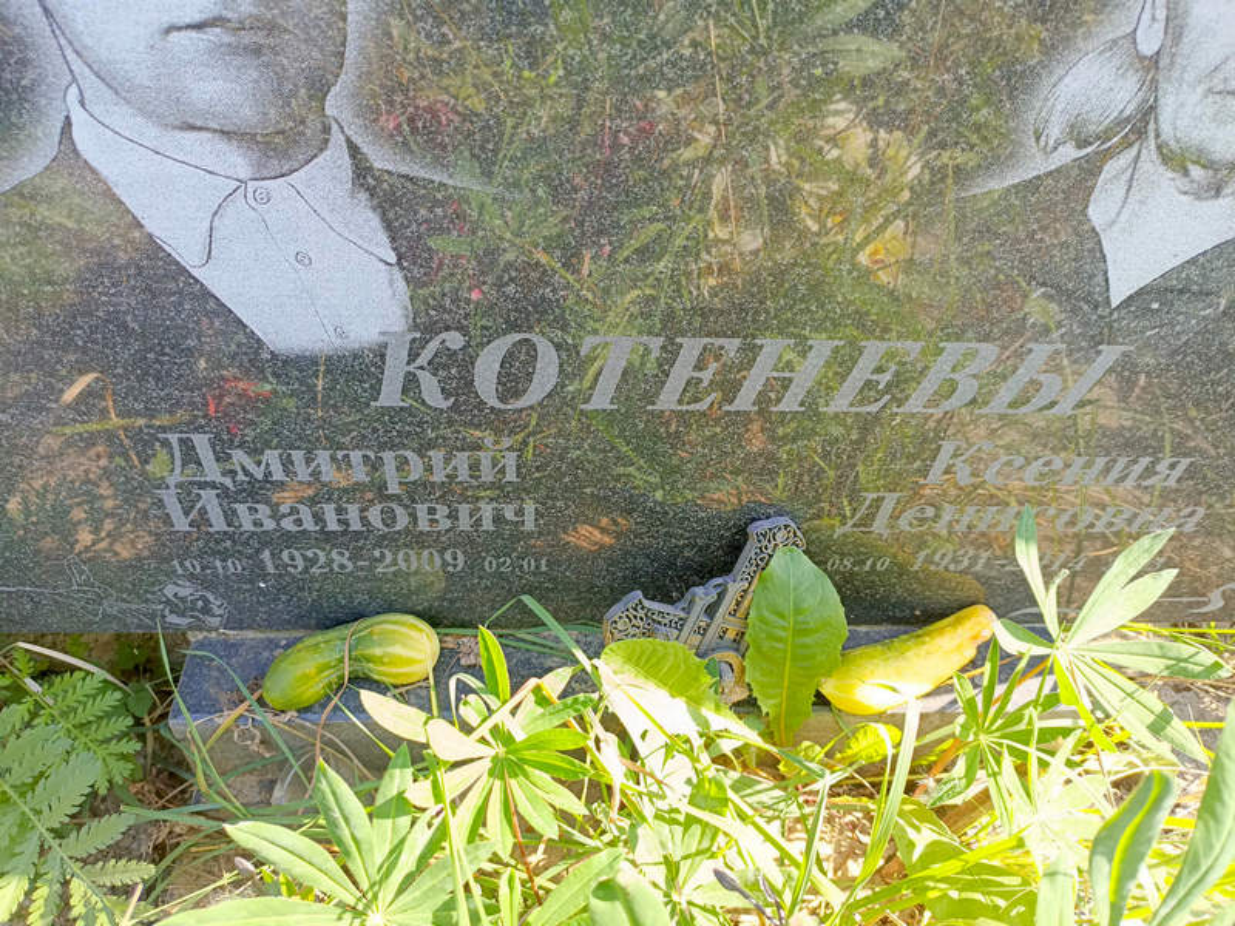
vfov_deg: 54.9
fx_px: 892
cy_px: 463
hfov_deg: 69.4
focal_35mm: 25
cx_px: 618
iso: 153
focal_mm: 4.76
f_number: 1.69
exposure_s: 1/120
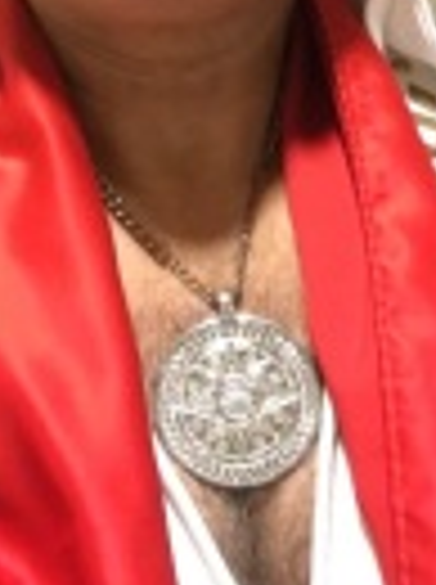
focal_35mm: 83
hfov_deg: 17.7
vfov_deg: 22.5
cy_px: -34
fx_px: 1398
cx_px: 202
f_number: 2.2
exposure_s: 1/15
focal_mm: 2.65
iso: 125
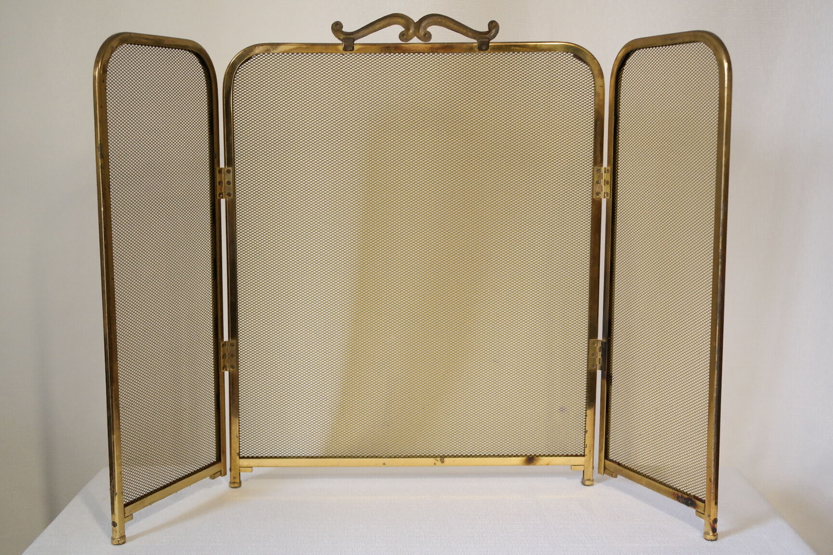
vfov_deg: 29.2
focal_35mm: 46
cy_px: 278
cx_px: 416
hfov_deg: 42.7
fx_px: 1064
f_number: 6.3
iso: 1600
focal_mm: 30
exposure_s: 1/30
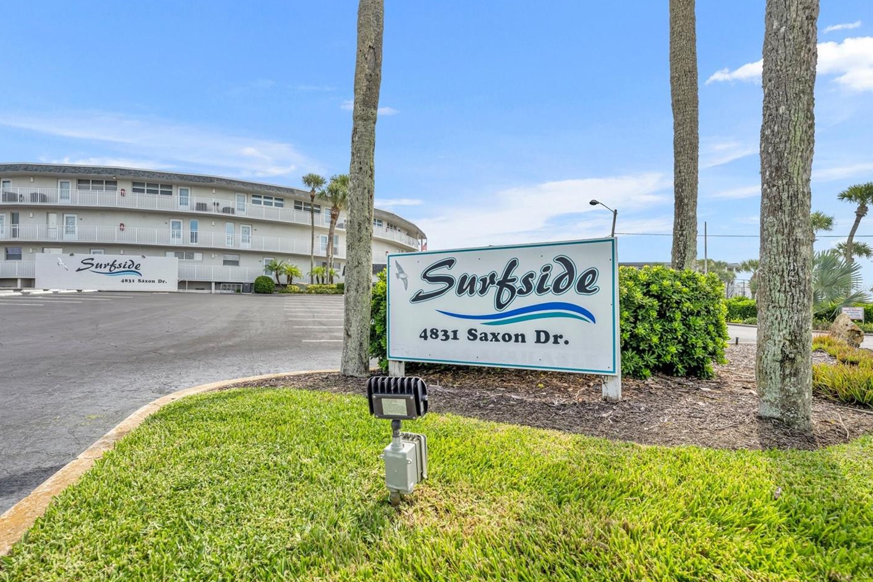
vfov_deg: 65.8
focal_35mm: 19
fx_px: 450
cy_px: 290
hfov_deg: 88.0
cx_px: 395
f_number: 7.1
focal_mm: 16.5
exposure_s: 1/800
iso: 320
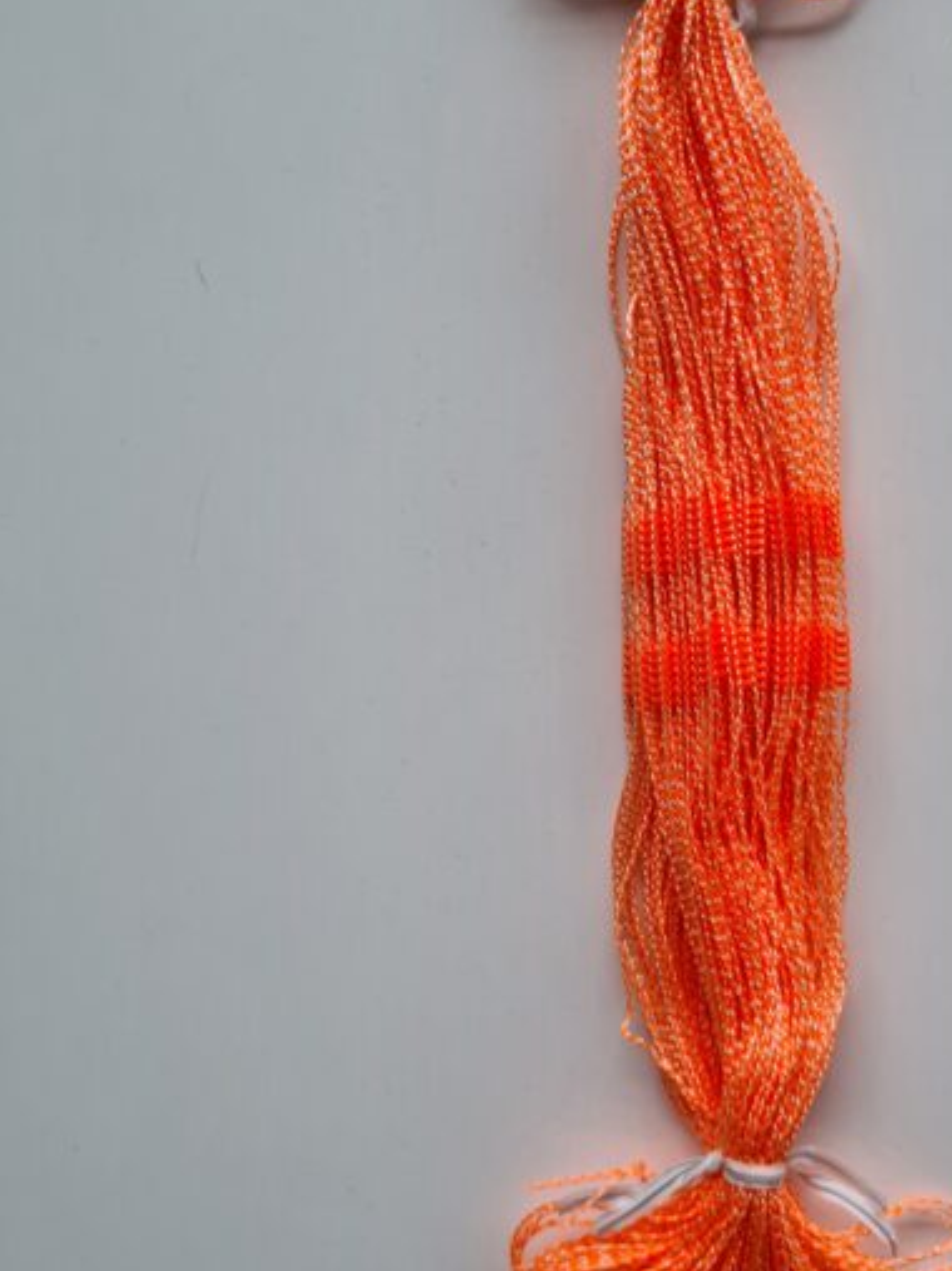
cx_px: 651
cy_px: 654
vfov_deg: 45.8
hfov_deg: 34.7
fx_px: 1504
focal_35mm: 41
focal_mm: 5.4
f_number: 1.8
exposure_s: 1/171
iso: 50
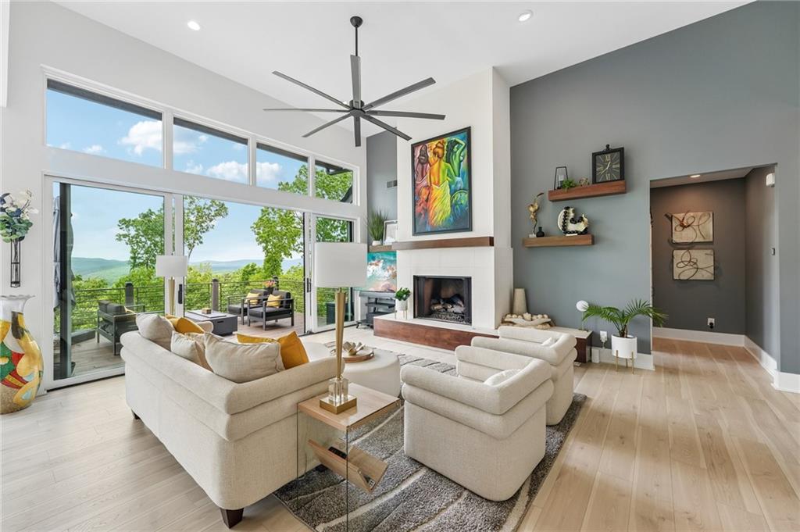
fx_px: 311
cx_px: 400
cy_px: 266
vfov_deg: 81.1
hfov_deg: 104.3
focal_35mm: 14
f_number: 8
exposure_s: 1/60
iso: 320
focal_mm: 14
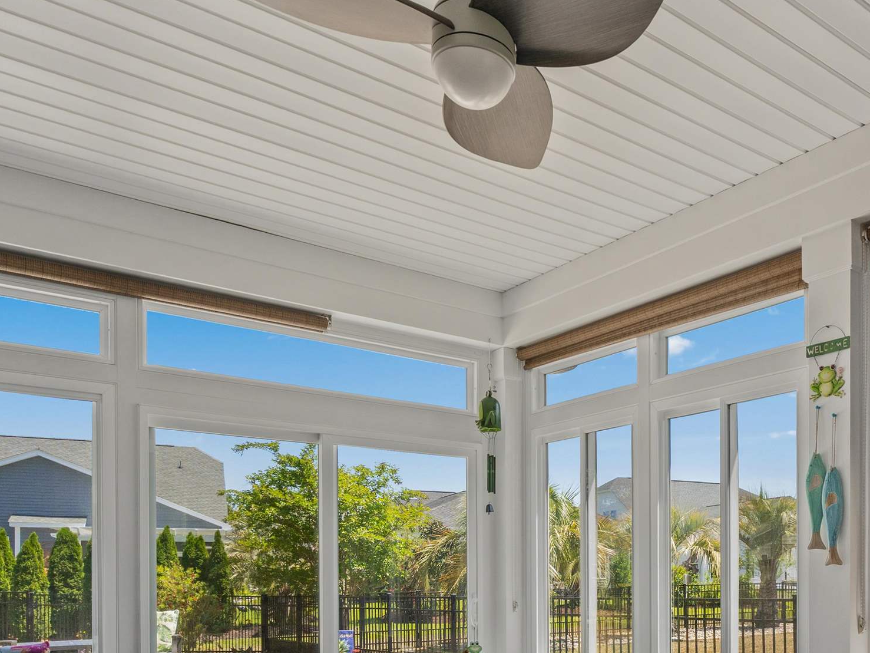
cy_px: 544
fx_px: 804
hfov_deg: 54.3
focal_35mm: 32
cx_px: 649
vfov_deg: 41.8
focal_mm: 16
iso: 500
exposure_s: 1/60
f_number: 8
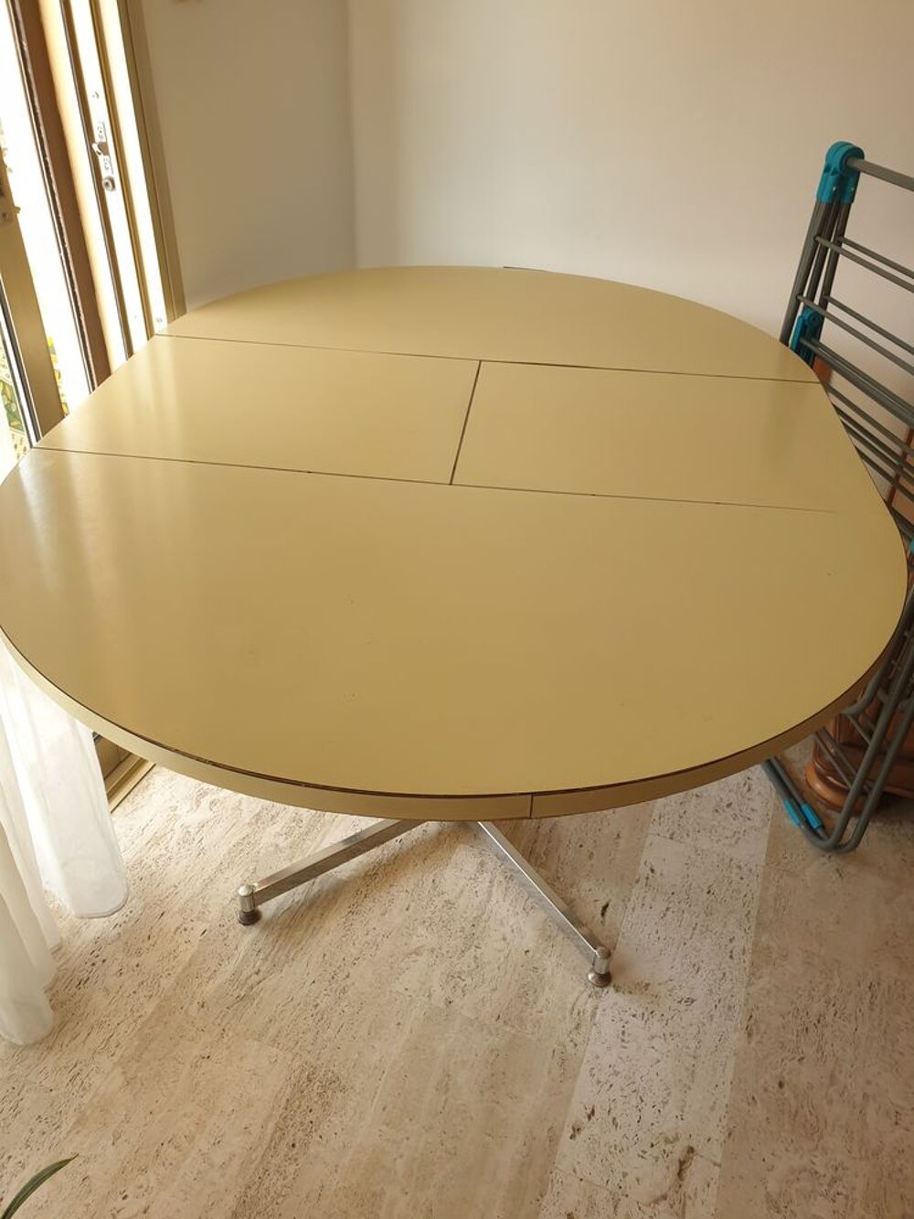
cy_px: 610
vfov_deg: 67.3
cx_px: 457
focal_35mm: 26
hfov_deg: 53.1
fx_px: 915
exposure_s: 1/100
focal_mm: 4.3
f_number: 2.4
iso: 50
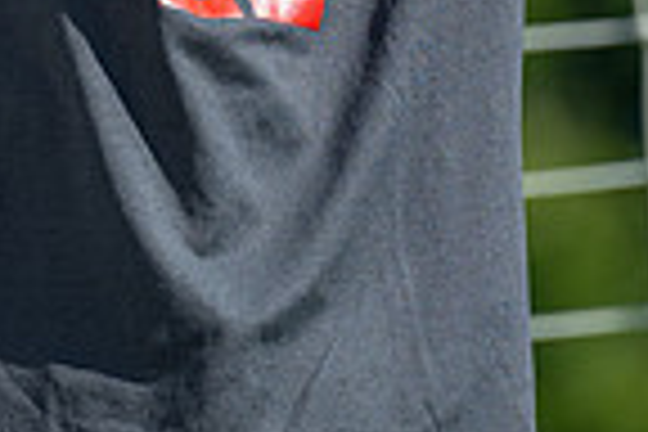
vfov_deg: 1.7
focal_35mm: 807
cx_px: 130
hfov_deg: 2.6
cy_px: -268
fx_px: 14525
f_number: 3.5
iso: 100
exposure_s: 1/640
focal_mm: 200
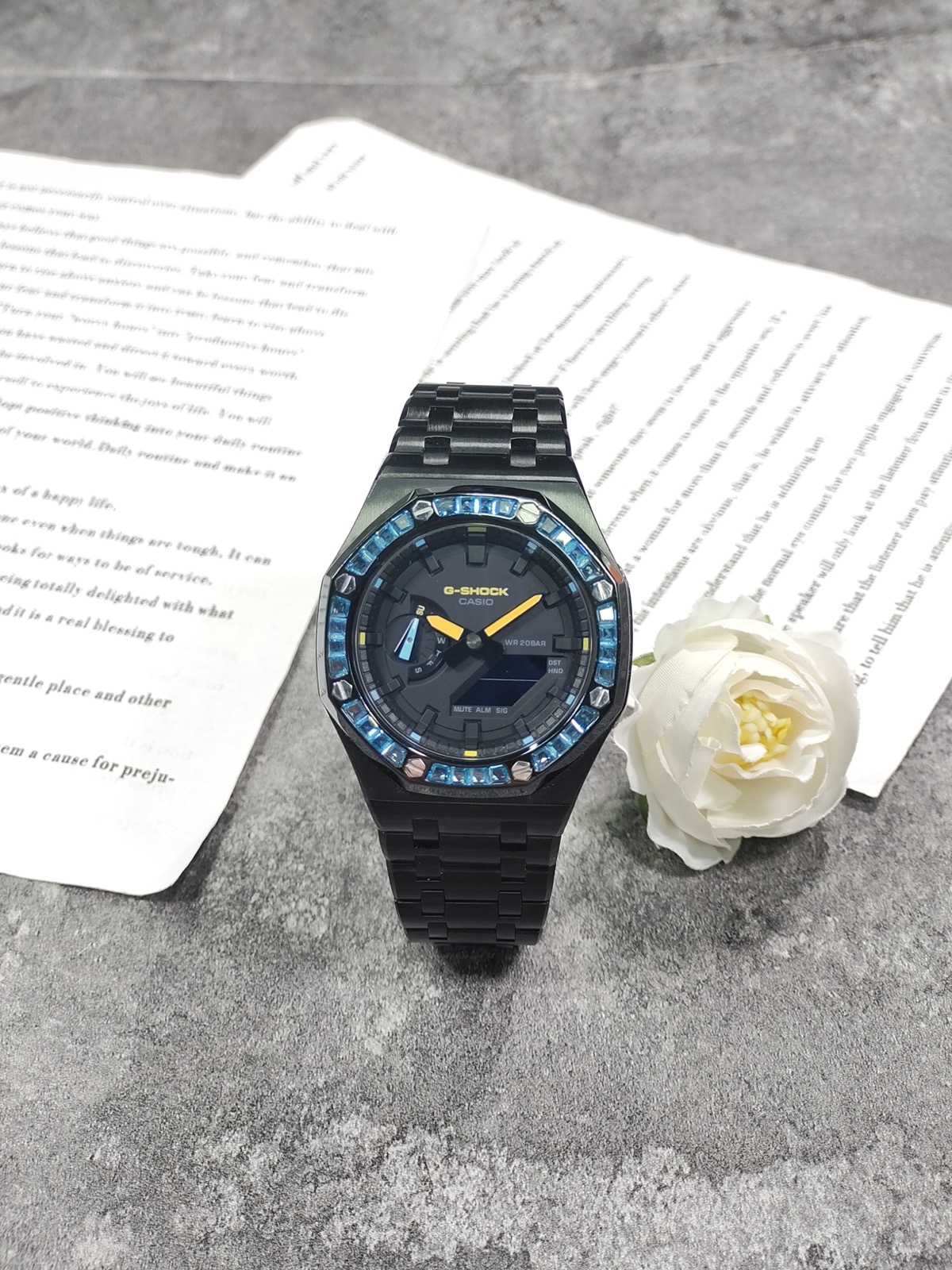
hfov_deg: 29.1
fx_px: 1833
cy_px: 635
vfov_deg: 38.2
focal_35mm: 50
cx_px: 476
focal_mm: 7.55
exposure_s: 1/50
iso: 50
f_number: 2.08
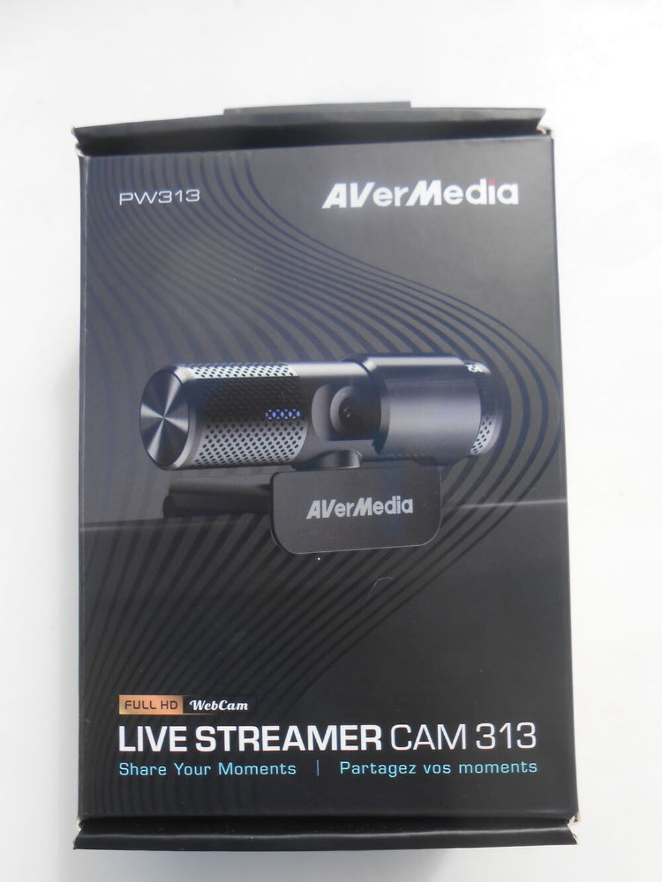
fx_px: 663
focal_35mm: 26
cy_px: 441
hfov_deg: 53.1
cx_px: 331
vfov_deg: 67.3
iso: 80
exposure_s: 1/400
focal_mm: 4.6
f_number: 3.5
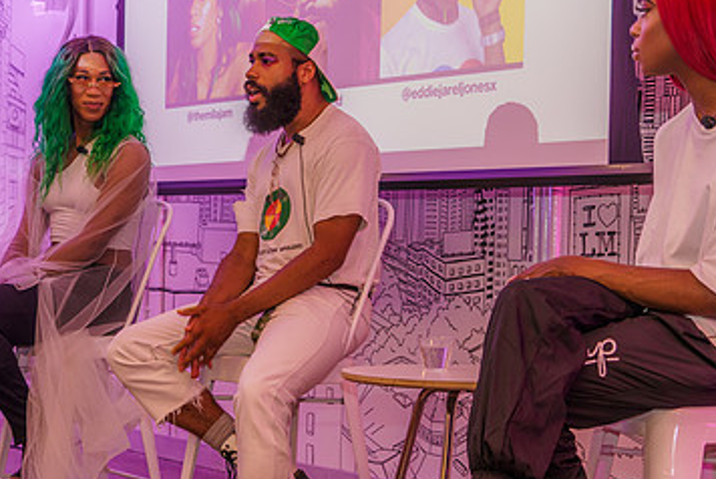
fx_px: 1393
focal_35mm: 70
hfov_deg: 28.6
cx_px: 227
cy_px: 279
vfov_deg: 19.5
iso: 320
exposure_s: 1/125
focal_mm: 43
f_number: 4.5
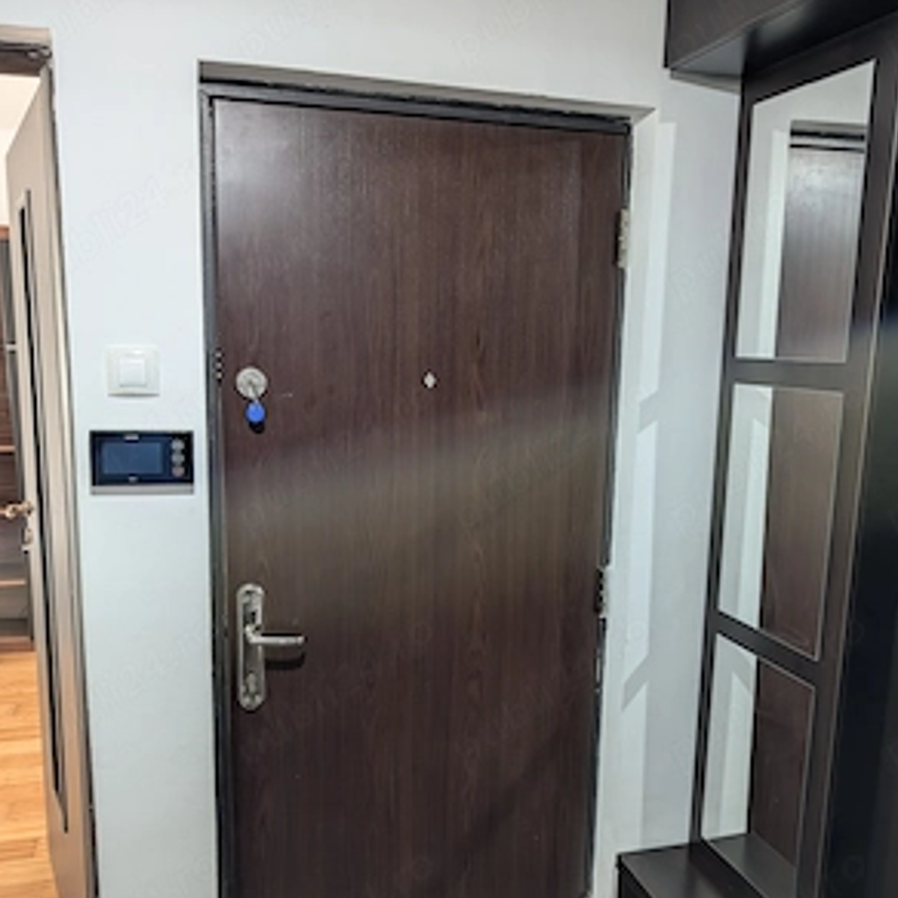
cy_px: 504
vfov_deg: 55.5
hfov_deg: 55.6
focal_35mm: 29
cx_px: 443
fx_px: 851
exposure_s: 1/25
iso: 299
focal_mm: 6.9
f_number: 1.68
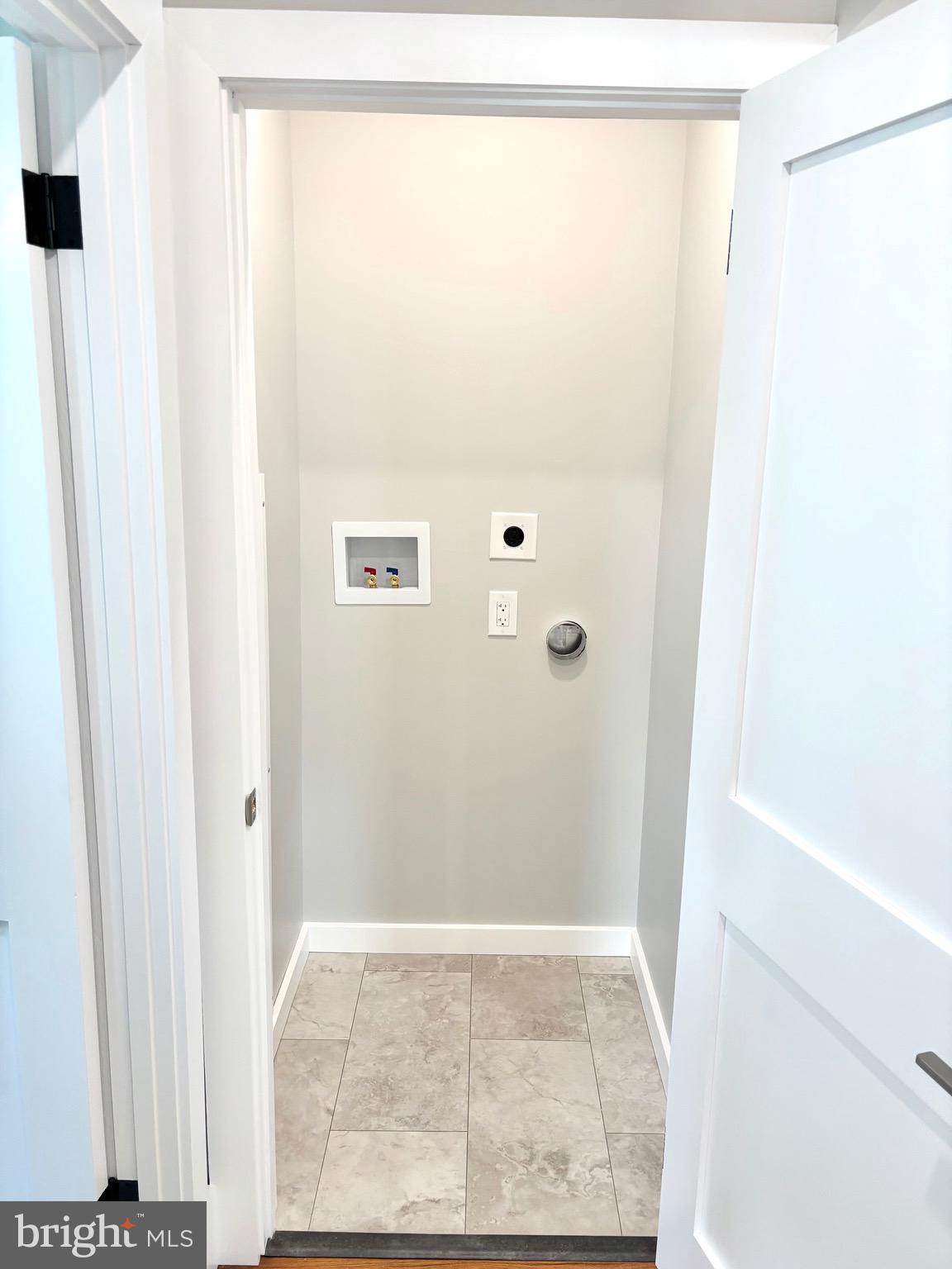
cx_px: 476
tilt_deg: -12.3
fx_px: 953
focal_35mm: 26
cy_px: 634
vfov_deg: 67.3
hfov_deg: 53.1
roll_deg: -1.9
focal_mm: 5.96
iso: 125
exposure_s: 1/120
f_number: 1.6
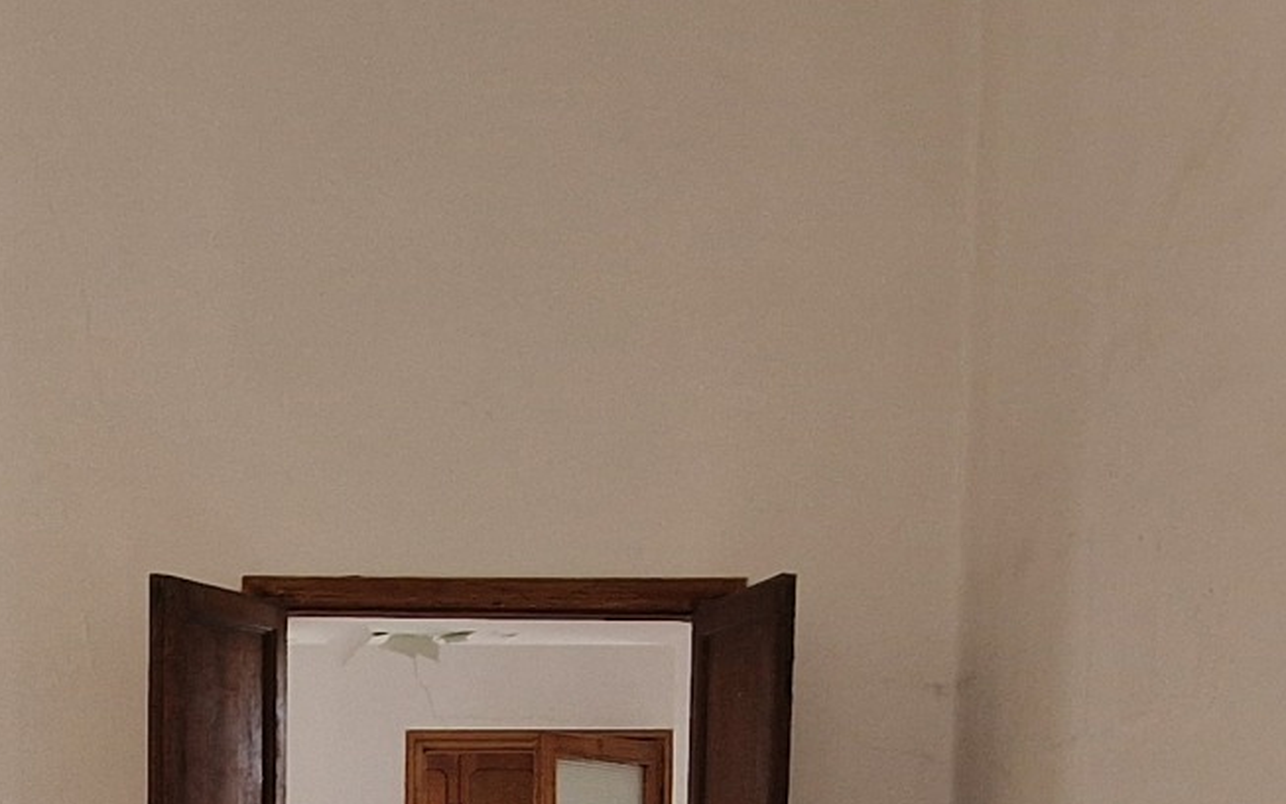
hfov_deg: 36.0
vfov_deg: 21.3
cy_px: 1098
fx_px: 1892
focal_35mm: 54
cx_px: 221
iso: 64
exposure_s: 1/50
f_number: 2.2
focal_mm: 2.2
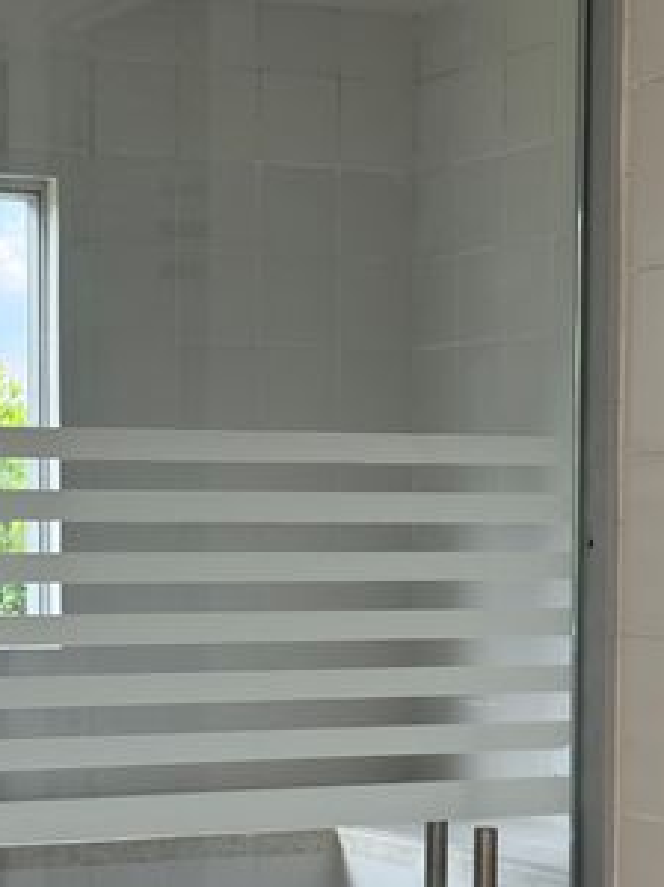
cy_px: 699
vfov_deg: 18.2
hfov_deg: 13.8
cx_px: 347
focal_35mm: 107
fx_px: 2739
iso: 80
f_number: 1.78
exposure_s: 1/553
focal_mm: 6.76
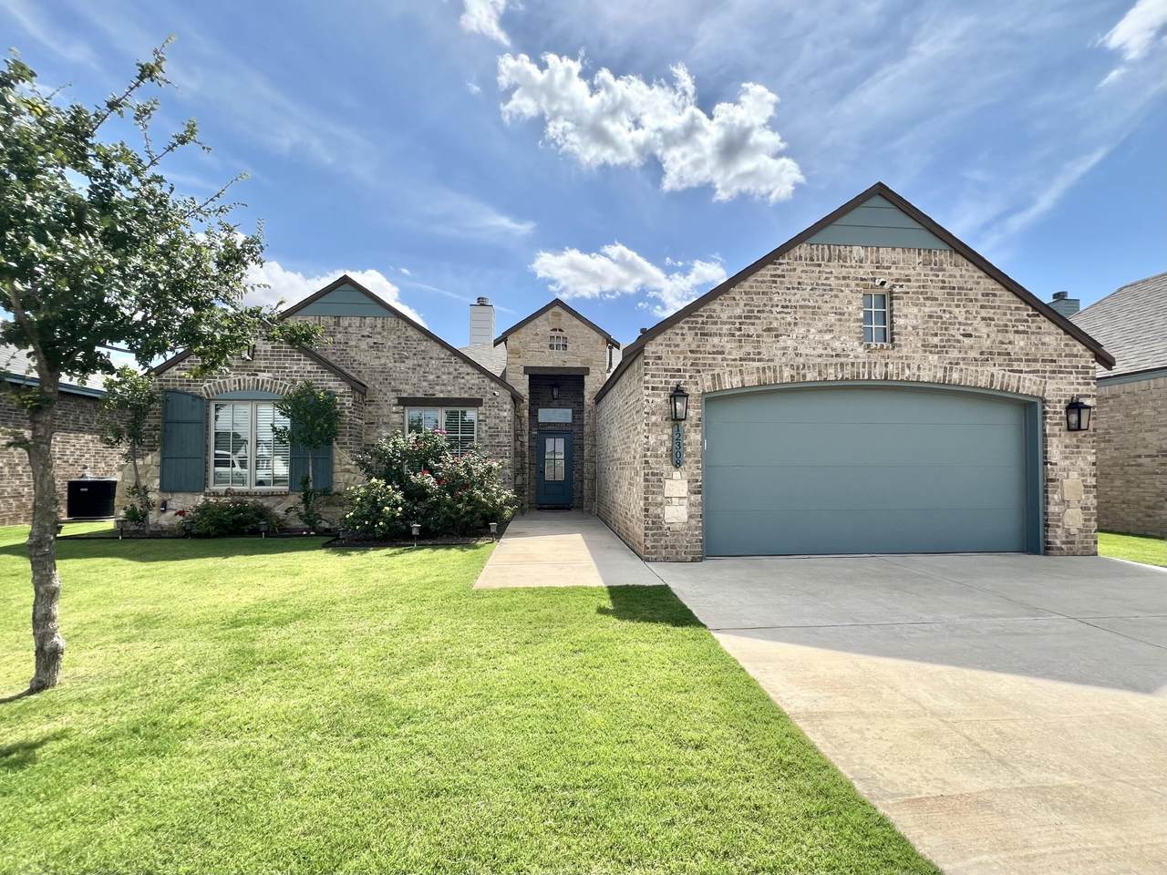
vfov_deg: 89.9
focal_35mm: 13
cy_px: 438
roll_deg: -1.5
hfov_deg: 106.2
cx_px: 584
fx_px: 438
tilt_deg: +3.6
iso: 32
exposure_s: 1/1531
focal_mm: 1.57
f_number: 1.8
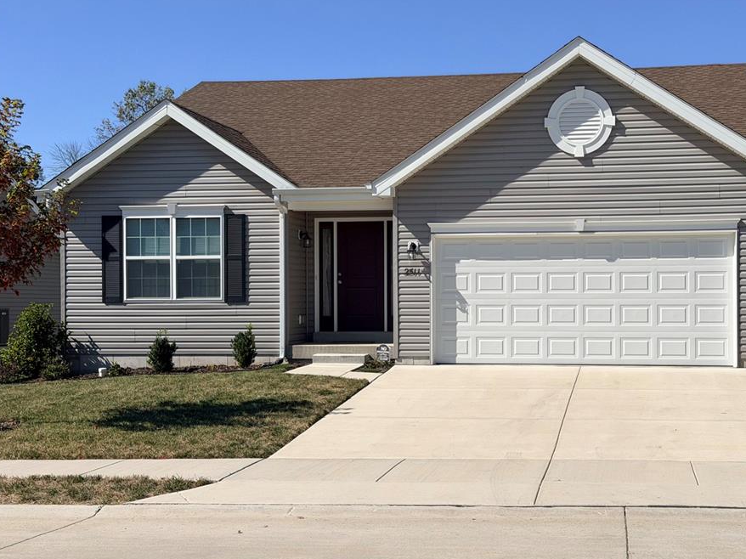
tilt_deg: +0.4
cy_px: 293
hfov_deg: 34.3
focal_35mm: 56
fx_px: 1207
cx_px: 428
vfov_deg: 26.1
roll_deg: +0.4
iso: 64
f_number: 1.78
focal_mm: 6.76
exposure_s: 1/7143
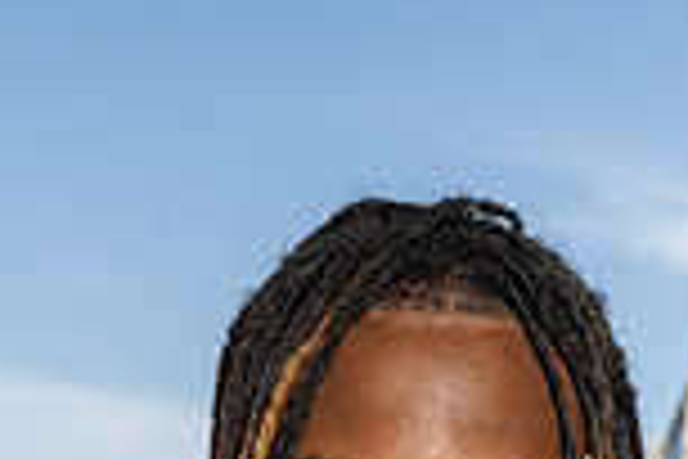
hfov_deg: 17.8
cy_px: 963
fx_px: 2198
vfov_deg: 10.7
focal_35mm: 115
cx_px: 351
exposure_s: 1/250
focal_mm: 39
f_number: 8
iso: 160
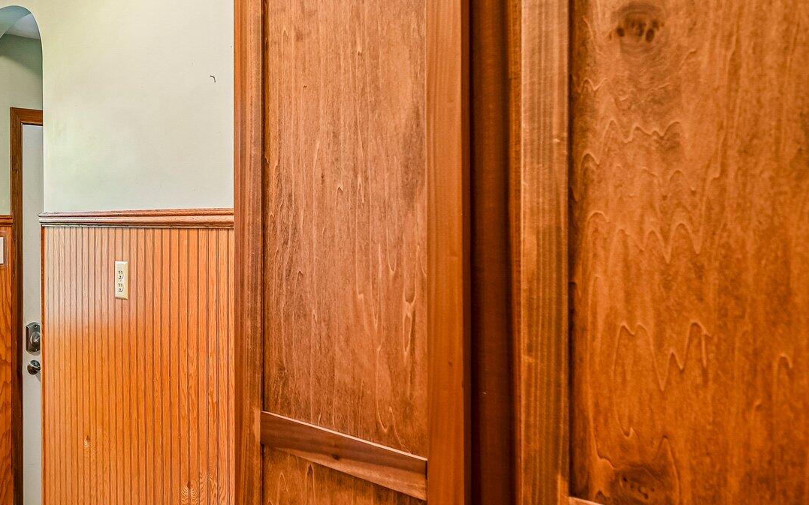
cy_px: 224
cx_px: 171
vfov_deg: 39.4
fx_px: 705
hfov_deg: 55.8
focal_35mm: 32
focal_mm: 16.5
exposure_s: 1/4
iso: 400
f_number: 4.8
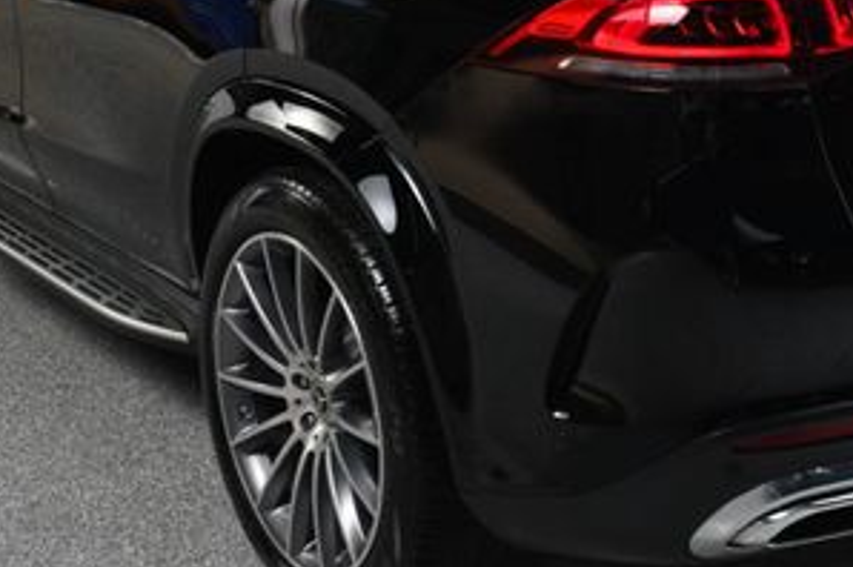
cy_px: 83
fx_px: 1728
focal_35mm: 73
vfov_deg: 18.4
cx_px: 578
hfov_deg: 27.5
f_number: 10
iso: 100
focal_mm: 23
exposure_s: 1/160
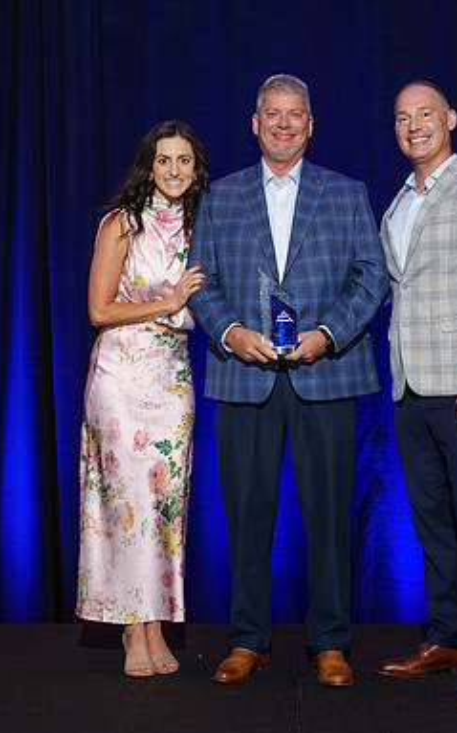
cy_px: 347
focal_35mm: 65
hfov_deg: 19.9
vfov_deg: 31.5
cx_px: 306
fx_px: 1297
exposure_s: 1/60
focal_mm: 40
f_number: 5
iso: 1000
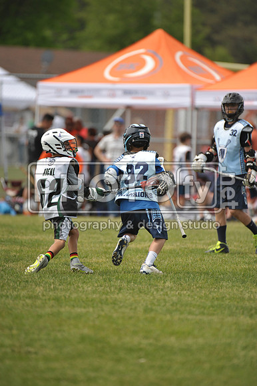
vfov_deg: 5.4
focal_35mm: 380
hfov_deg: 3.6
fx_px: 4074
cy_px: 193
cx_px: 128
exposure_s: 1/3200
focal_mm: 380
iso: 800
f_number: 4
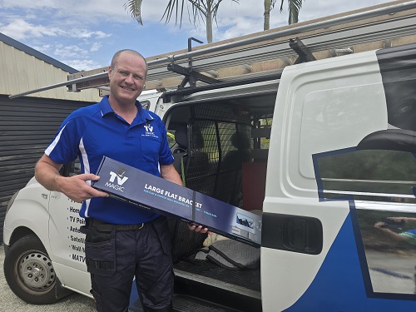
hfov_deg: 73.9
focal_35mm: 23
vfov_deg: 58.9
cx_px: 208
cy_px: 156
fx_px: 276
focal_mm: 6.3
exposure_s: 1/438
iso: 12
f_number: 1.7
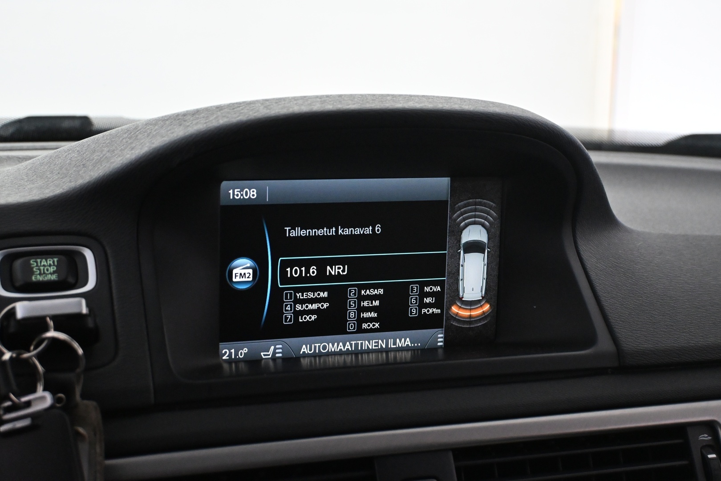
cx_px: 360
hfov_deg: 35.9
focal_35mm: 56
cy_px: 240
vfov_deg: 24.4
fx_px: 1111
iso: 4500
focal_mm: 37
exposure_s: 1/60
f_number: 5.3
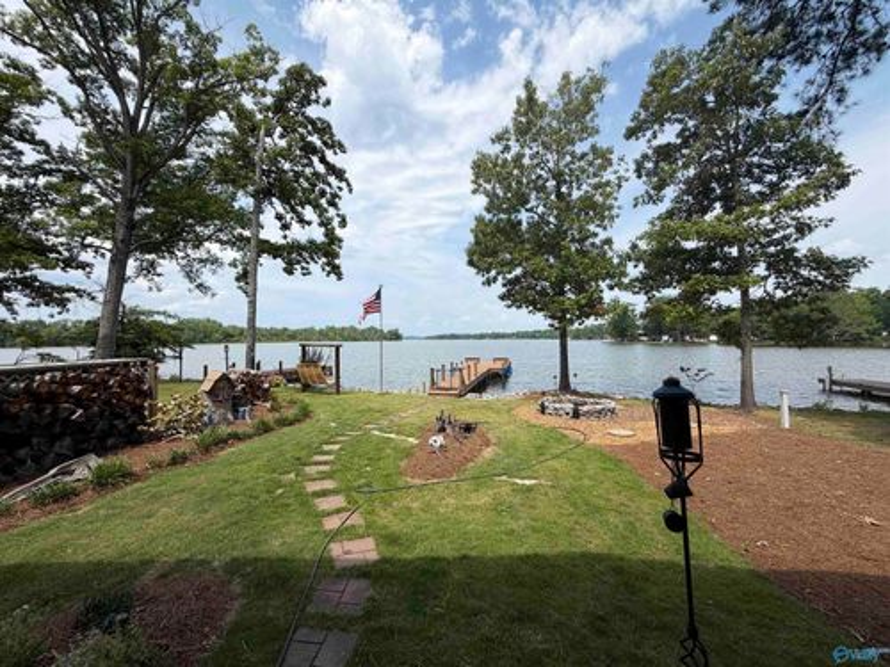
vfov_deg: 85.7
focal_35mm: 14
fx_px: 360
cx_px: 445
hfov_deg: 102.1
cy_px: 334
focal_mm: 2.22
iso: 20
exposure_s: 1/955
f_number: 2.2
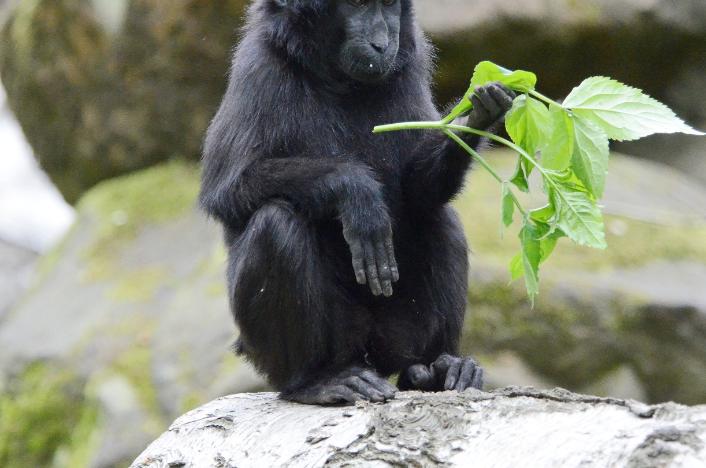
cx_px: 364
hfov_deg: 4.8
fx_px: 8429
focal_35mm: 431
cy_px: 183
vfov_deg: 3.2
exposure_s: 1/500
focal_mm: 195
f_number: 5.3
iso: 3200
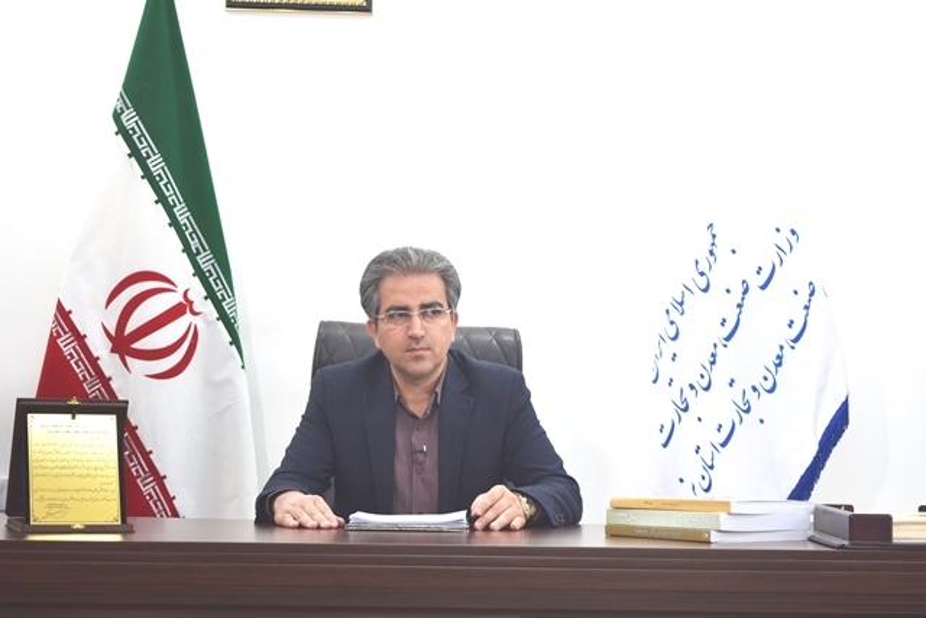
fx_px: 2122
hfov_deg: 24.6
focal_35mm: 82
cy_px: 309
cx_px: 463
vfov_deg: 16.6
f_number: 5.6
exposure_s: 1/125
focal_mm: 55
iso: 400
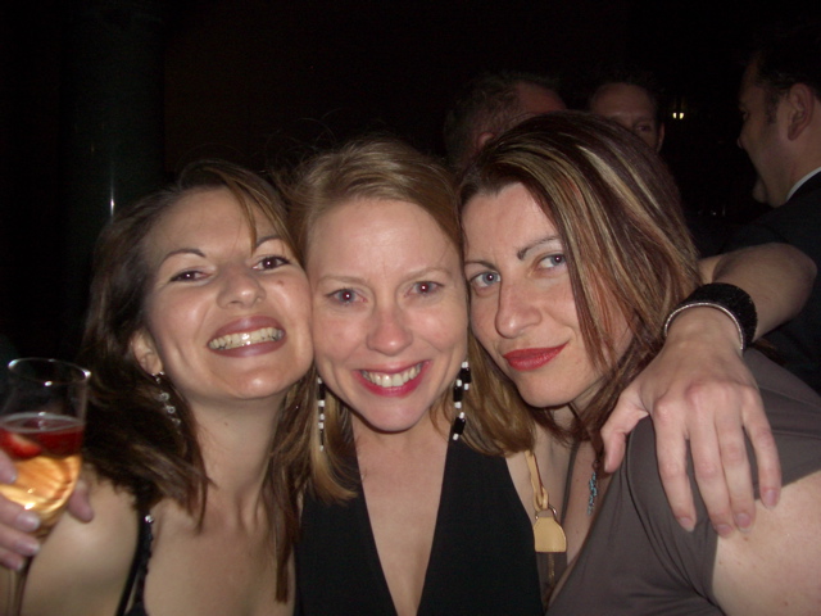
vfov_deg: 40.7
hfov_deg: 52.6
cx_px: 410
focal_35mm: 35
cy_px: 308
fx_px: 830
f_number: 2.6
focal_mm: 5.8
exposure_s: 1/60
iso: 100
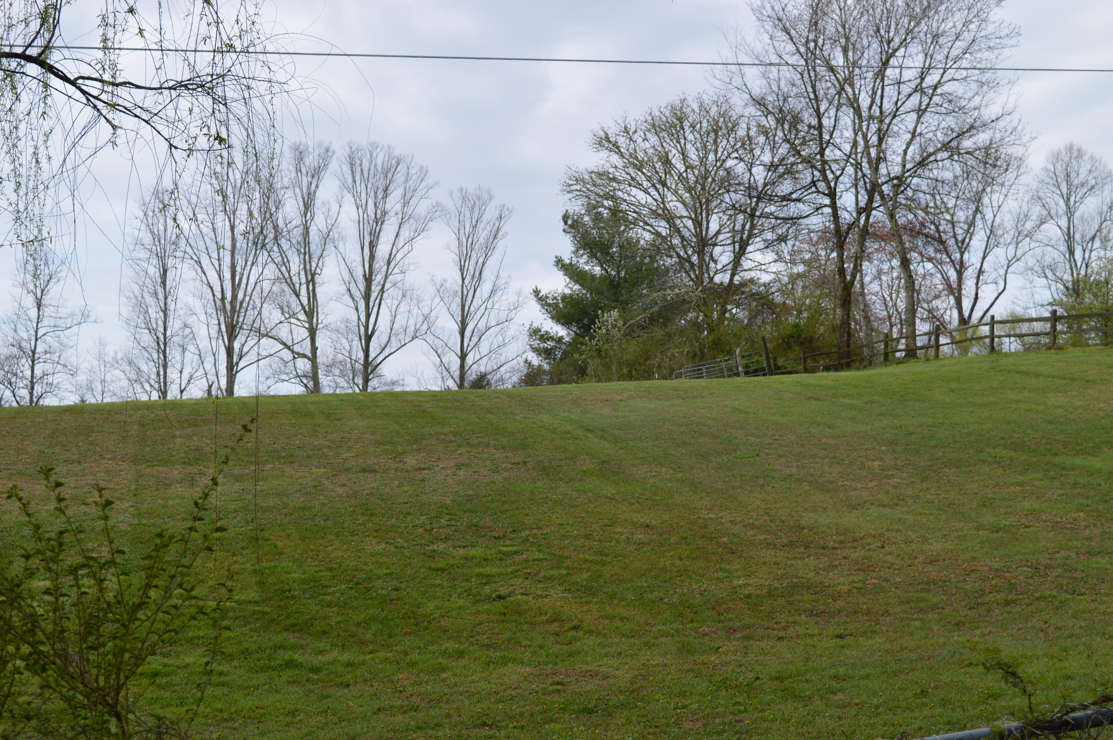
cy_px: 370
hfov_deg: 36.9
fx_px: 1668
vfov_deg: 25.0
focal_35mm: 54
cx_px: 556
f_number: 7.1
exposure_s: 1/200
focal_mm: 36
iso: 100
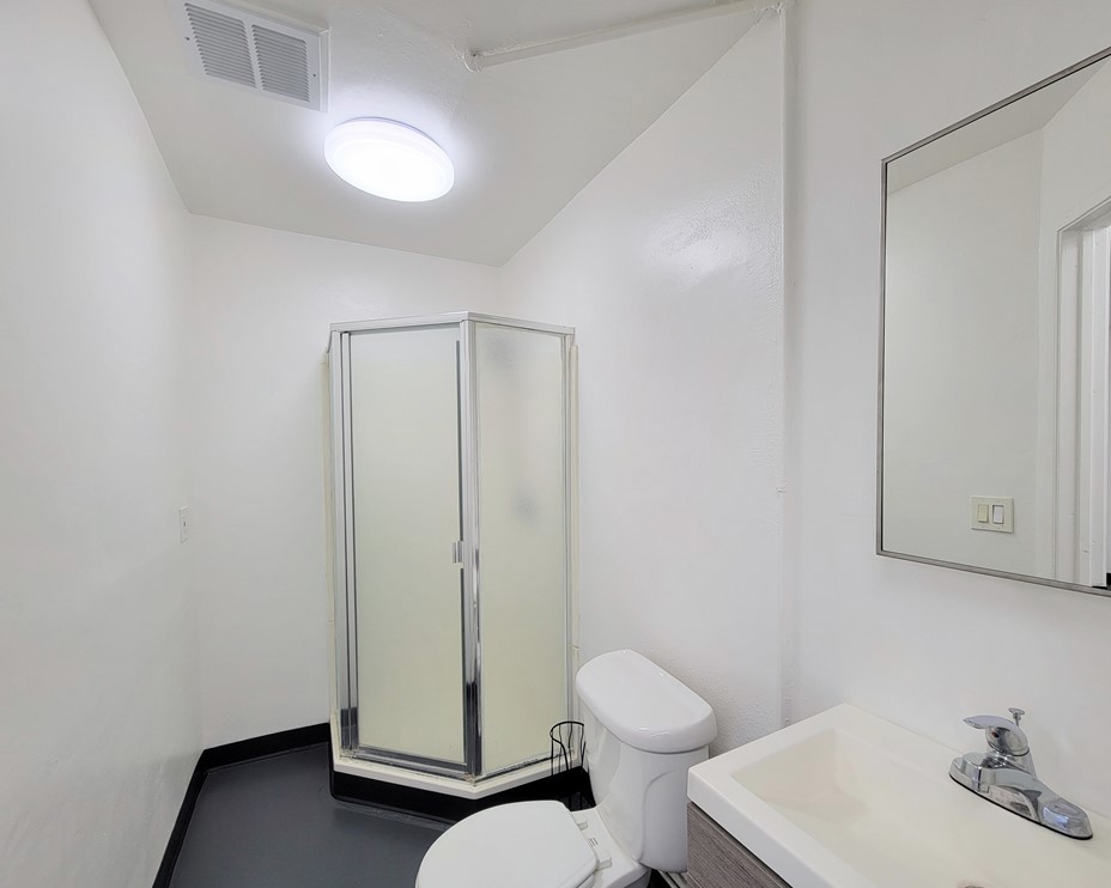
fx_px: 460
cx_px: 575
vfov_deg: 87.9
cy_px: 457
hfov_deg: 100.7
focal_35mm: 14
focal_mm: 2.2
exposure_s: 1/60
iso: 100
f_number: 2.2
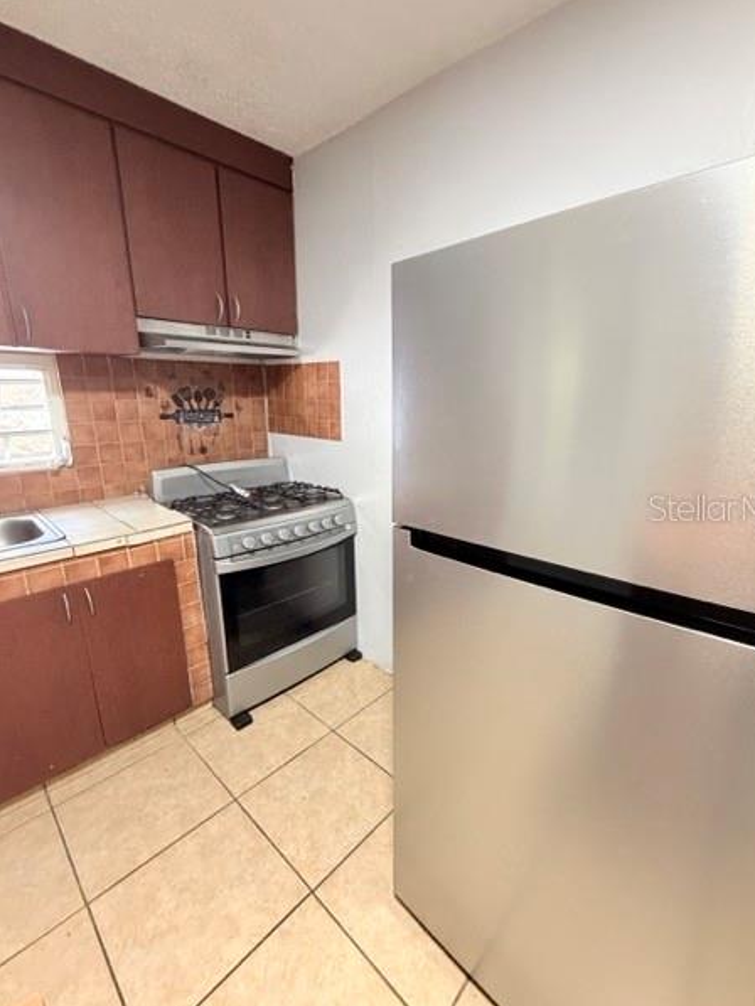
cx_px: 403
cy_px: 507
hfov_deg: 81.7
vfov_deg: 98.2
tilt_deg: -15.4
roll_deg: -0.5
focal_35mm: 15
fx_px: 436
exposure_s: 1/60
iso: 500
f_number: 2.2
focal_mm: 2.22
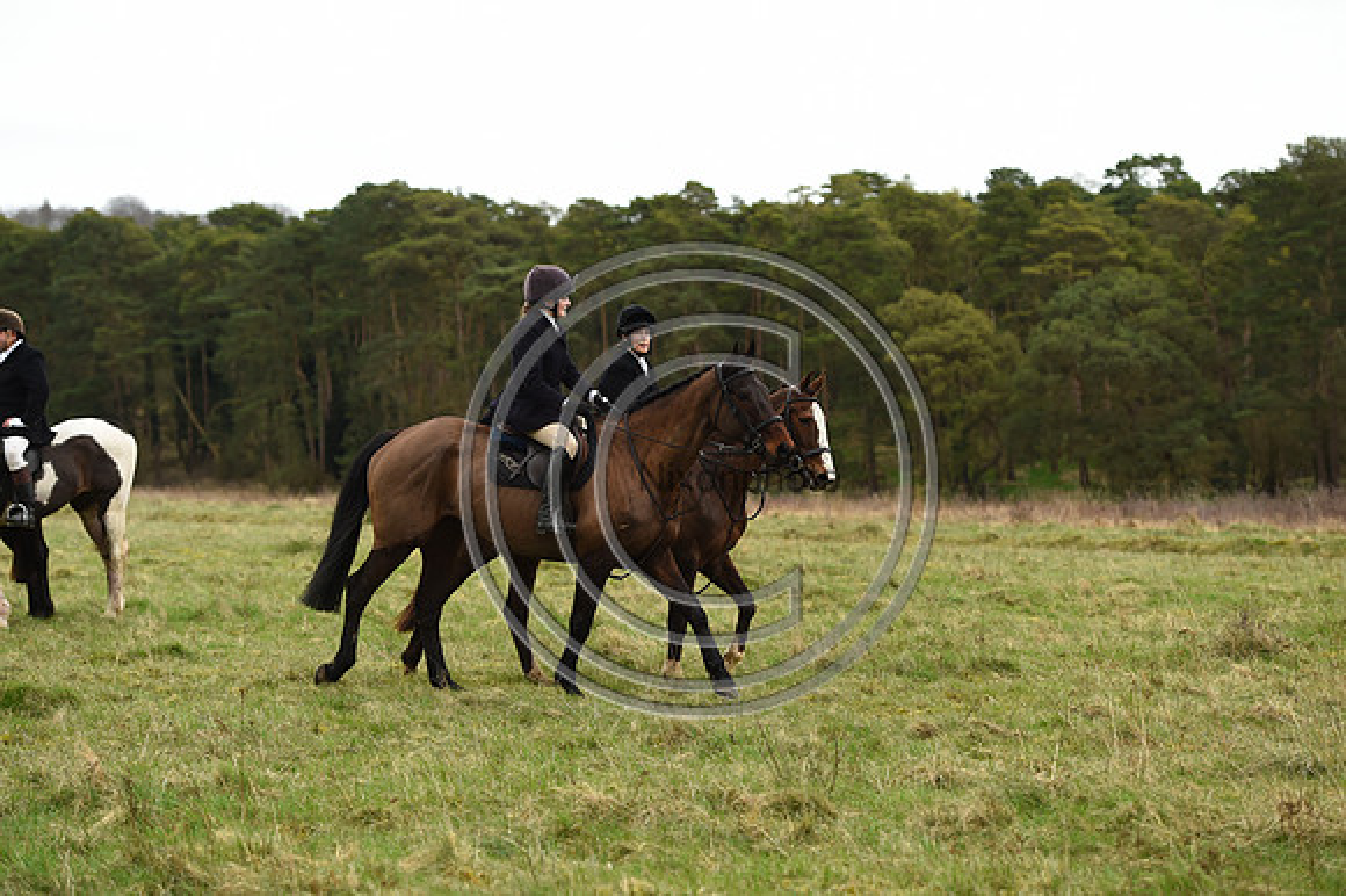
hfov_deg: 20.0
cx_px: 673
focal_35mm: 102
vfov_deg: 13.4
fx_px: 3811
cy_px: 448
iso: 560
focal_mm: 102
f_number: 4
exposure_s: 1/1250
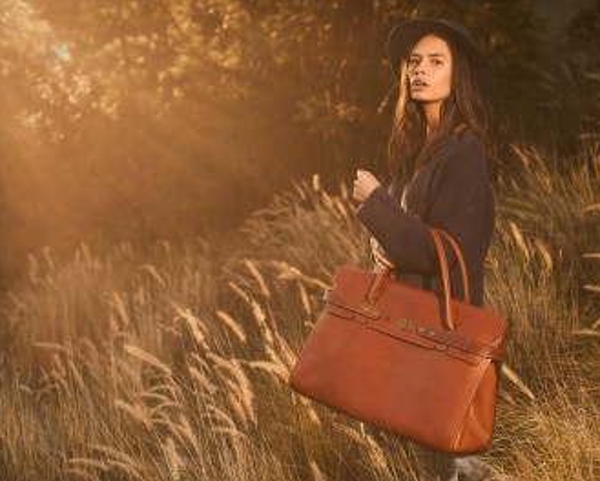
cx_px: 332
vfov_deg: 26.7
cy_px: 241
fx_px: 1013
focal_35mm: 57
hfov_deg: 33.0
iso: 50
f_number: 2.8
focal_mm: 50
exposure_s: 1/250
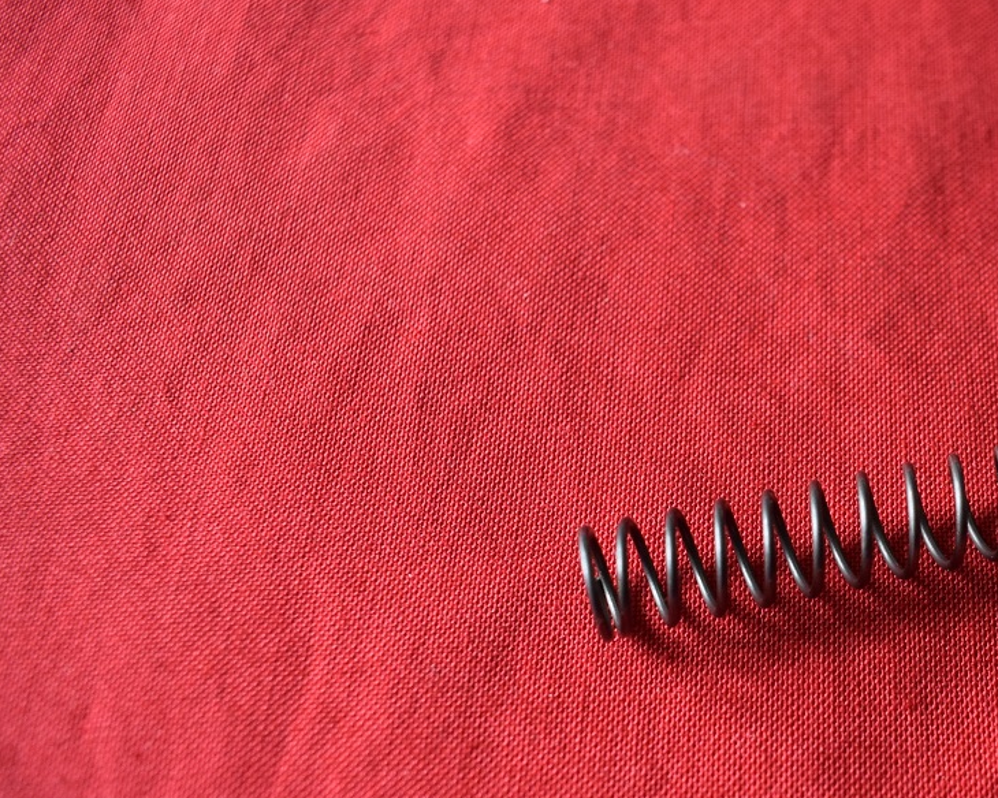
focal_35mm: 52
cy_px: 538
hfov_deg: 33.8
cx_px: 923
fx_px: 1536
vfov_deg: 28.9
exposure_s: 1/125
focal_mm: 18
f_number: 5
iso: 800
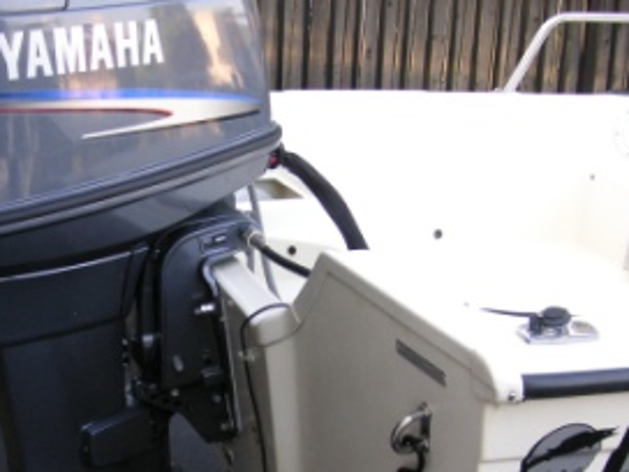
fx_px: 1108
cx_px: 201
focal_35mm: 61
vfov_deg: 23.9
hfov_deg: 31.4
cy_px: 331
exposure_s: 1/60
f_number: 2.8
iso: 50
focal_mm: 6.1
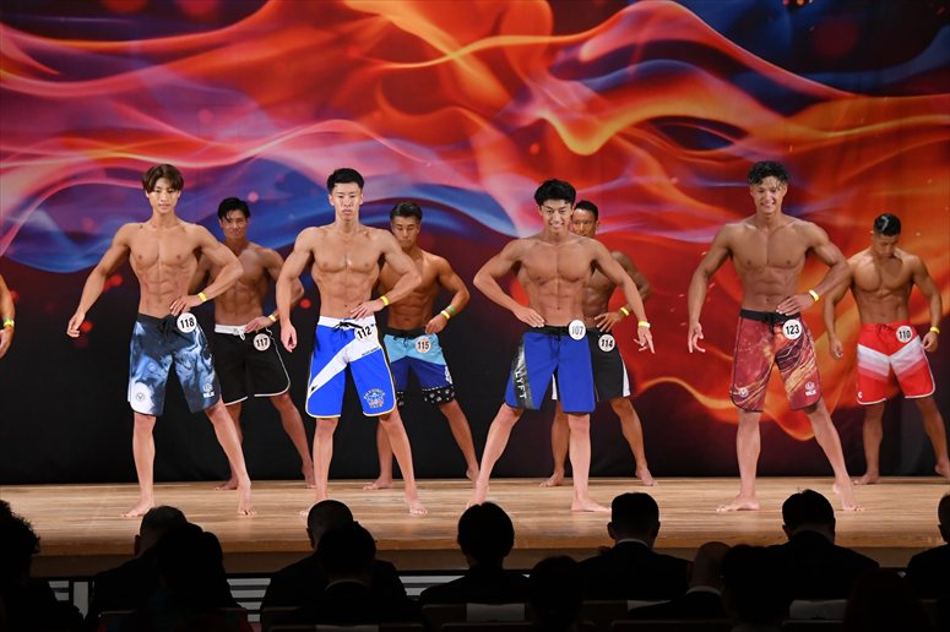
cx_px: 475
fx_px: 3877
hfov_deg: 14.0
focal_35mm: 147
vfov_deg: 9.3
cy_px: 316
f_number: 5.6
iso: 3200
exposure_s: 1/400
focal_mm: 98
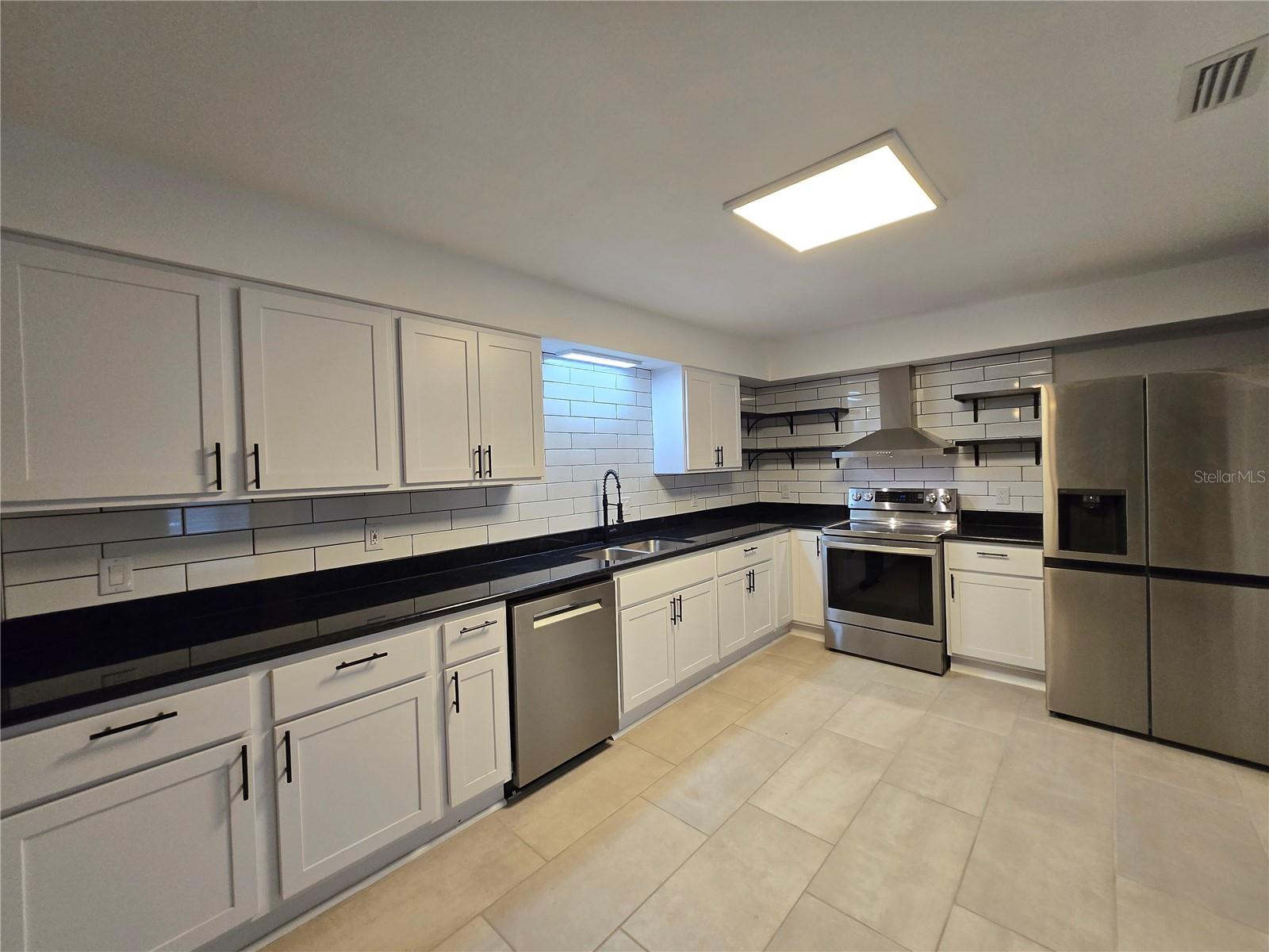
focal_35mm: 13
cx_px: 634
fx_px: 477
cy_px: 476
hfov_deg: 106.2
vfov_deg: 89.9
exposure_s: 1/60
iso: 100
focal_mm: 1.7
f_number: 2.2
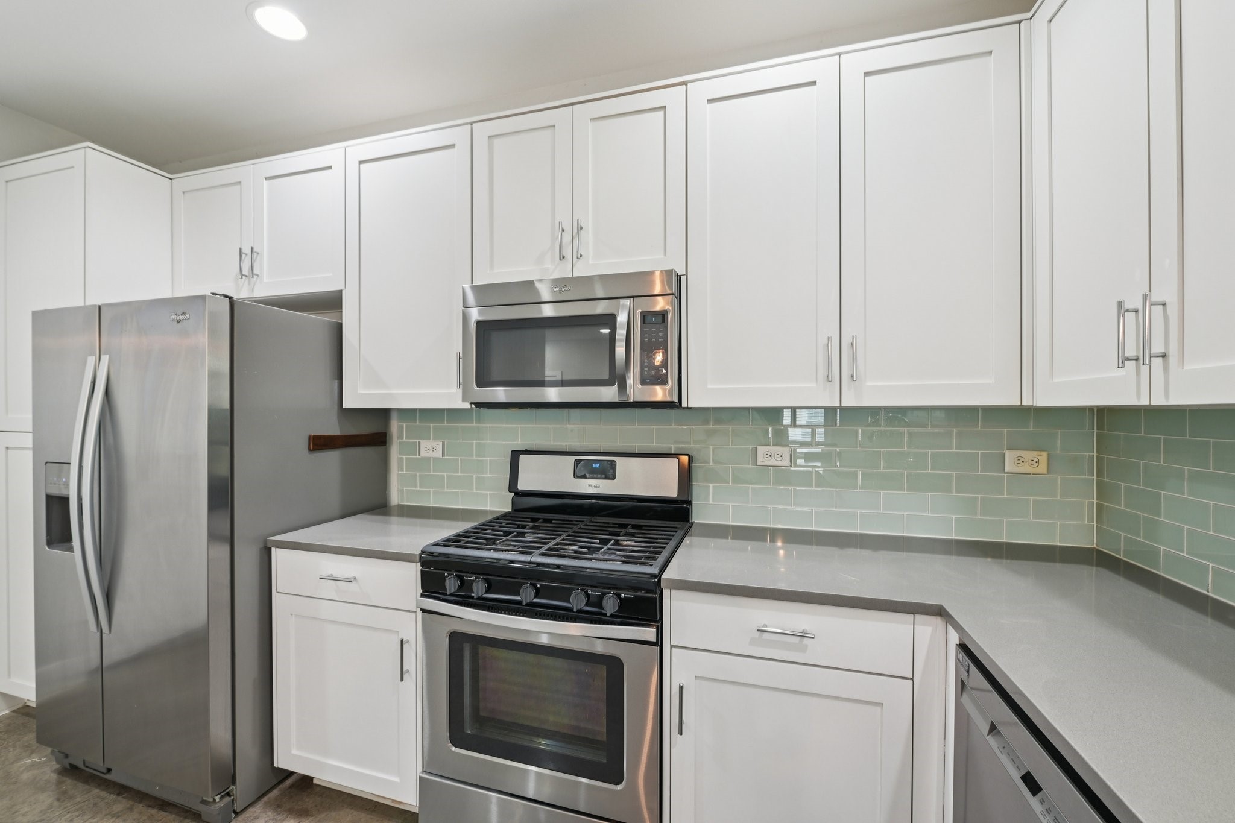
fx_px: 480
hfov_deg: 104.3
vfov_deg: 81.2
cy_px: 412
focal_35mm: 14
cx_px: 618
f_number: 8
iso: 400
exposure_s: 1/6
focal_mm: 14
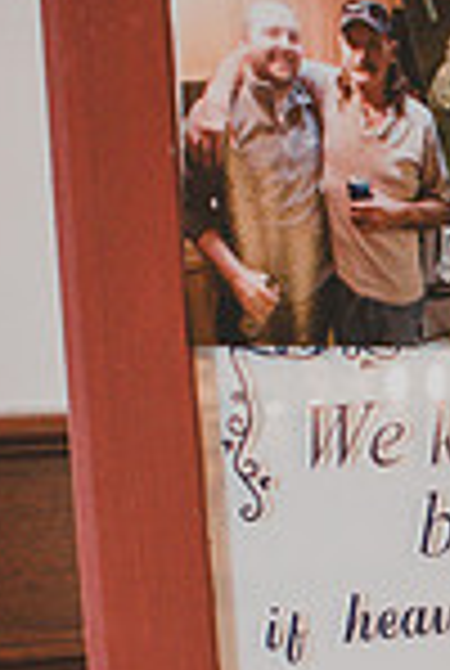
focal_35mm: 113
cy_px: 585
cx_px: 639
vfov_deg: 17.8
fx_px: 2109
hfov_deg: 11.7
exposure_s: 1/60
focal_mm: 25
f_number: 4
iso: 2500
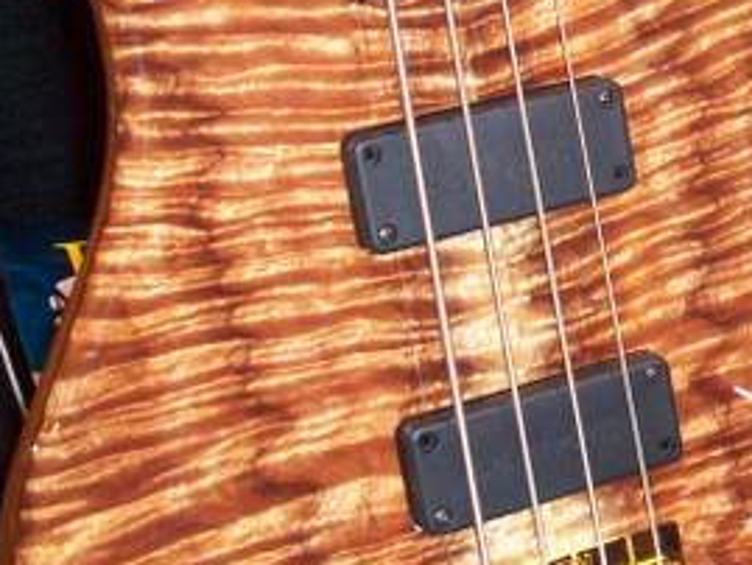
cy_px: 173
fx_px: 2391
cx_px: 869
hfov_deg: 17.2
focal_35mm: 110
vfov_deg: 13.4
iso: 160
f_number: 2.8
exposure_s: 1/45
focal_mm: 6.2
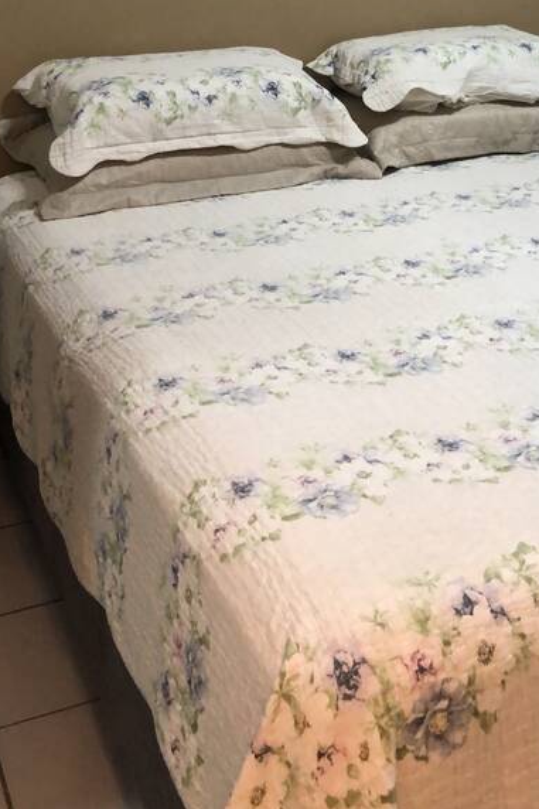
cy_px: 50
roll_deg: +0.7
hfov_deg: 24.5
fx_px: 1236
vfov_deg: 33.9
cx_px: 357
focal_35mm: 55
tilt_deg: -7.0
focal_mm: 4
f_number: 1.8
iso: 200
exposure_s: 1/60
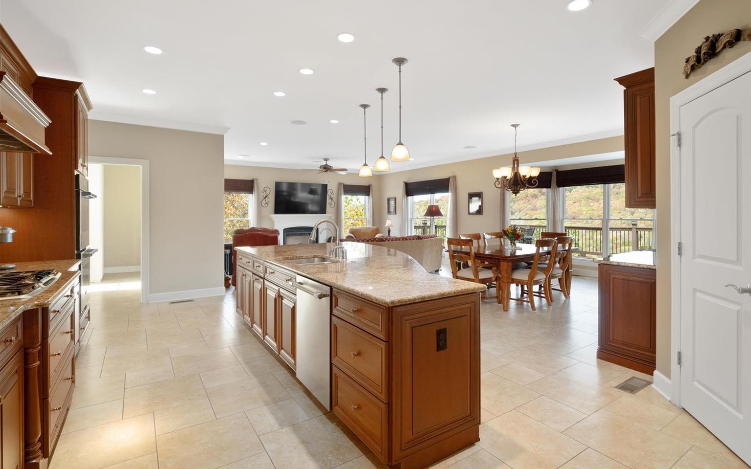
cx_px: 391
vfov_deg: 67.9
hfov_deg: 94.3
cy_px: 219
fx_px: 348
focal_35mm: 17
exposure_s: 1/8
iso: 400
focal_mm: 8
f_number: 7.1
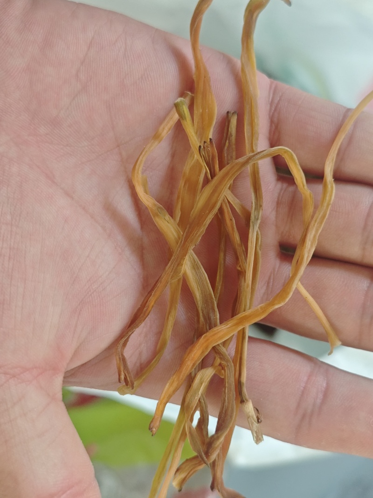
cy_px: 249
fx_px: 776
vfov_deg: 35.5
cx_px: 186
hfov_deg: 27.0
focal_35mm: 54
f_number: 1.6
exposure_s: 1/50
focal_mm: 6.55
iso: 500
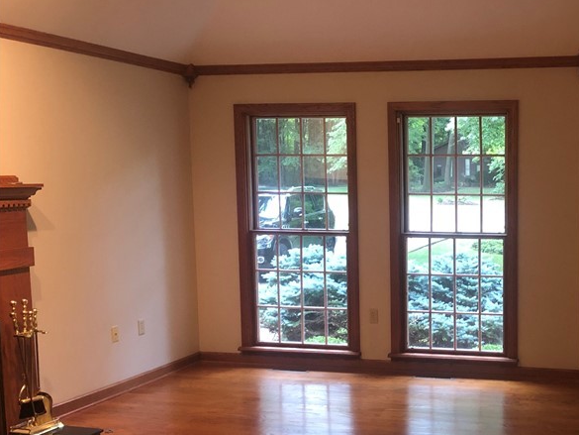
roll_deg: +0.5
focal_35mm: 49
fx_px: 820
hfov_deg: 36.8
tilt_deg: -8.1
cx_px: 504
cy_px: 276
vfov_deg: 29.5
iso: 100
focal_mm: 3.99
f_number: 1.8
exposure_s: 1/13
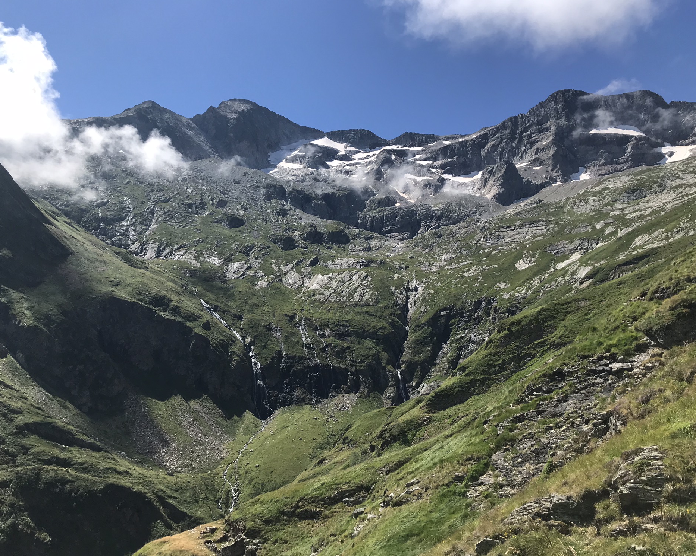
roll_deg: -2.4
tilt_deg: +9.6
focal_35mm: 30
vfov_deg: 48.5
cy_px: 284
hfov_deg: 58.8
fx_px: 618
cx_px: 345
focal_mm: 3.99
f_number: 1.8
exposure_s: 1/2037
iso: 20
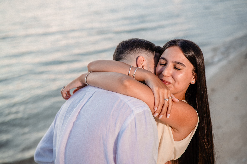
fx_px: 343
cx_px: 124
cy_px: 82
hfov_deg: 39.6
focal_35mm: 50
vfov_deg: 27.0
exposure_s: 1/400
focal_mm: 50
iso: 400
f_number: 2.2
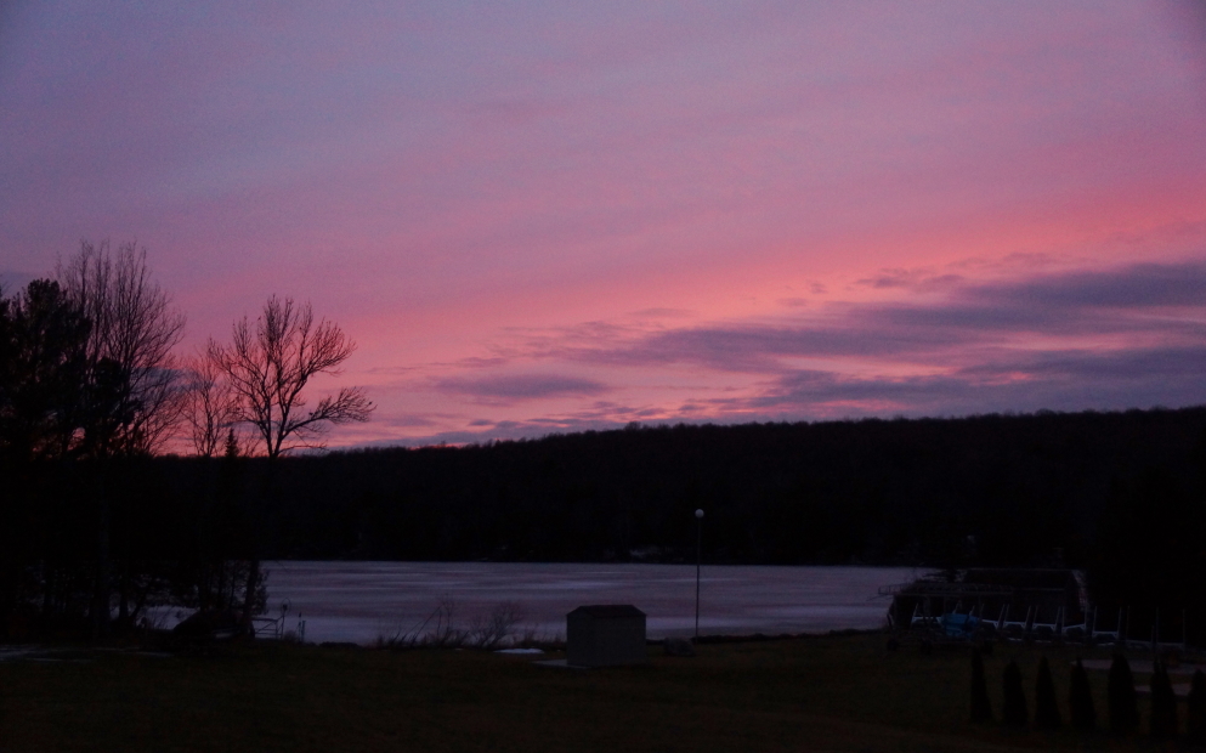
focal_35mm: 40
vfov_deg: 32.0
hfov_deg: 49.3
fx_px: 1314
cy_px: 359
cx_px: 604
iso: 800
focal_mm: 26
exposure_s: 1/60
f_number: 4
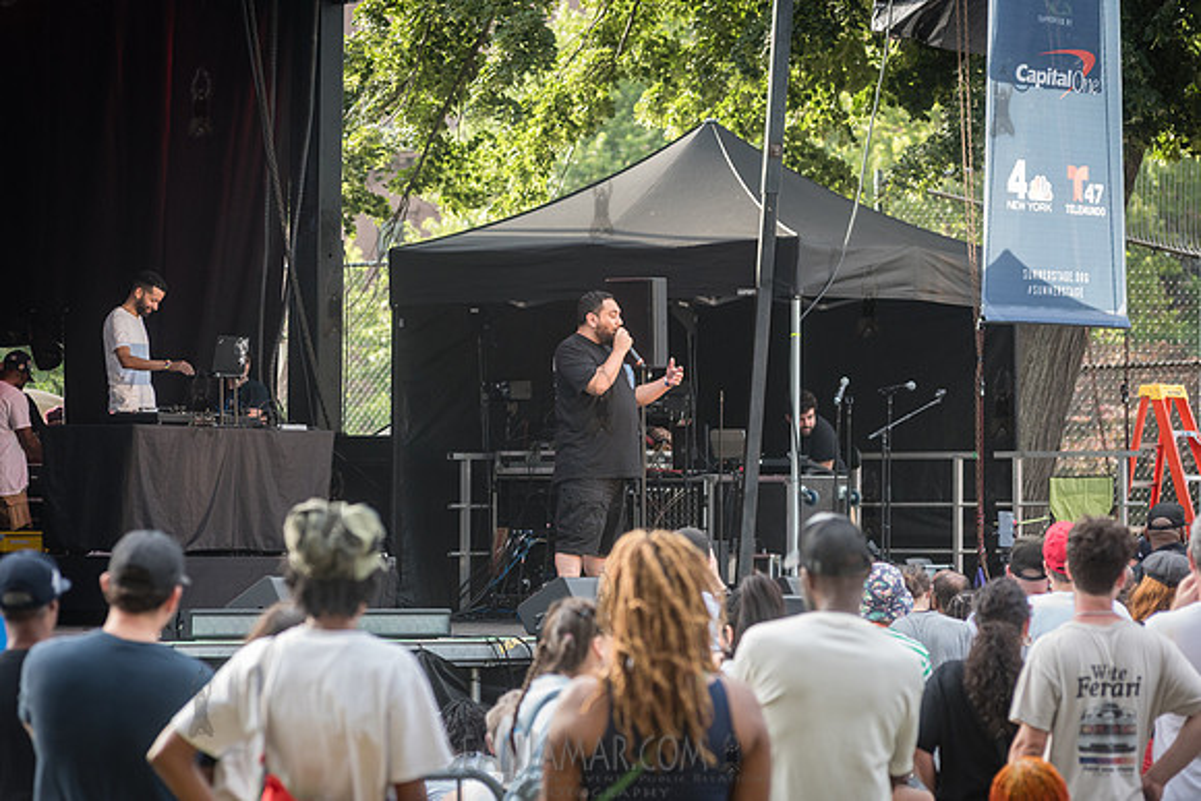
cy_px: 400
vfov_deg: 8.8
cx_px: 604
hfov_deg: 13.1
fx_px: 5228
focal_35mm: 157
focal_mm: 155
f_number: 5
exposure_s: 1/500
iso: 1000
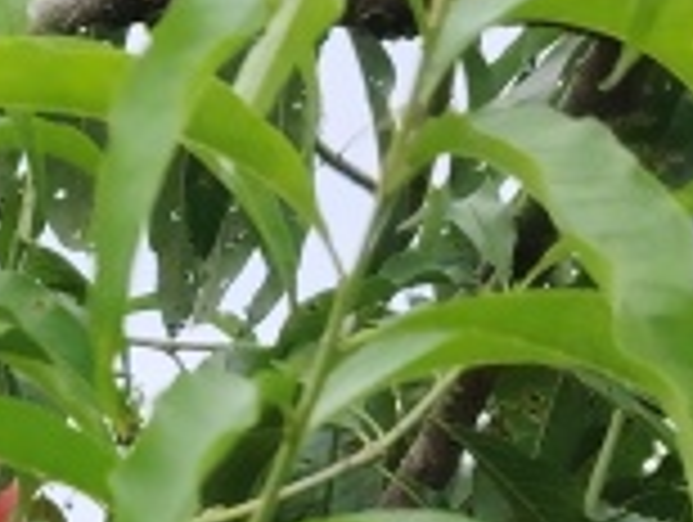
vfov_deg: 8.3
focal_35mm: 166
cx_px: -531
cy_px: 1204
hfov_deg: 11.1
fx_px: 3328
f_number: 1.75
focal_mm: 5.25
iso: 100
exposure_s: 1/603
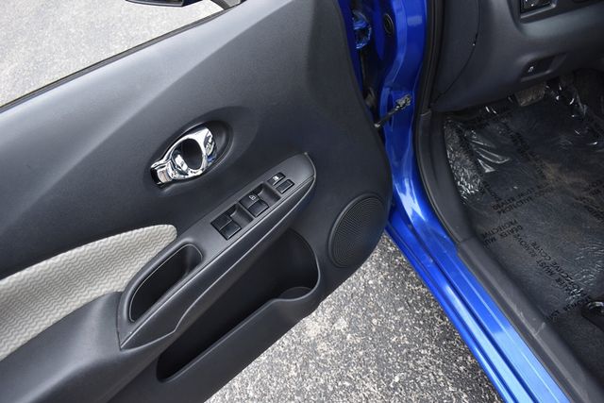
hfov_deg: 67.4
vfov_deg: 48.0
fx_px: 453
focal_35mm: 27
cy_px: 202
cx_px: 302
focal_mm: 18
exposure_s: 1/250
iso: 400
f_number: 5
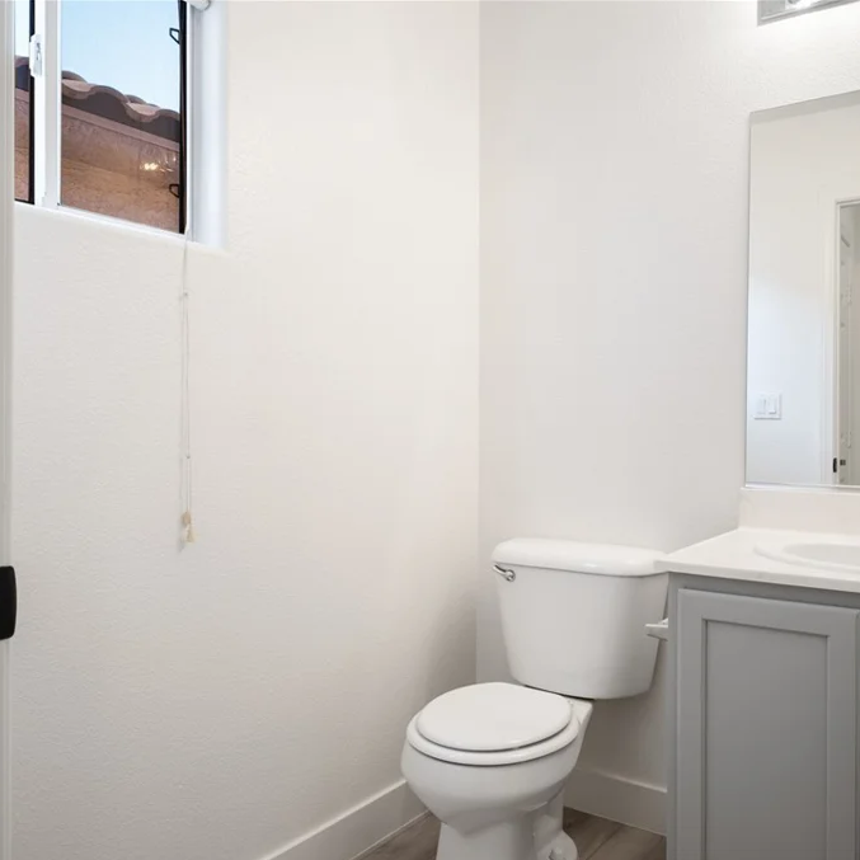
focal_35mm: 28
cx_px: 495
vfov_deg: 57.3
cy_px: 433
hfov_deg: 57.0
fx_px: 788
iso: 100
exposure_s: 1/2.5
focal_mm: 21.8
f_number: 9
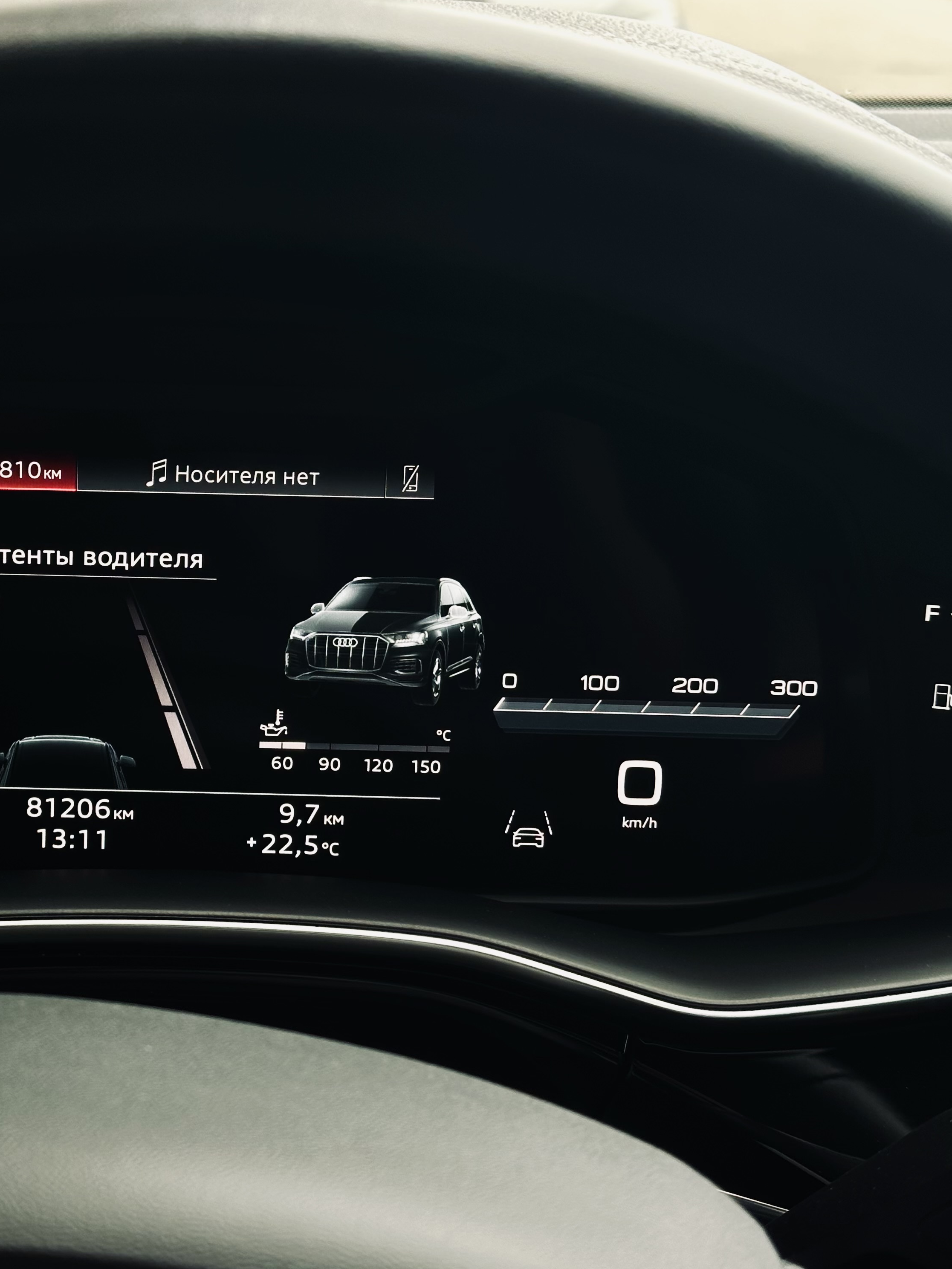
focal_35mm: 65
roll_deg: +0.2
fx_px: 2383
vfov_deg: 29.8
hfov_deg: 22.2
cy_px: 641
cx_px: 168
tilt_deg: -16.6
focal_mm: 6.86
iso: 64
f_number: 1.78
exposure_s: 1/121
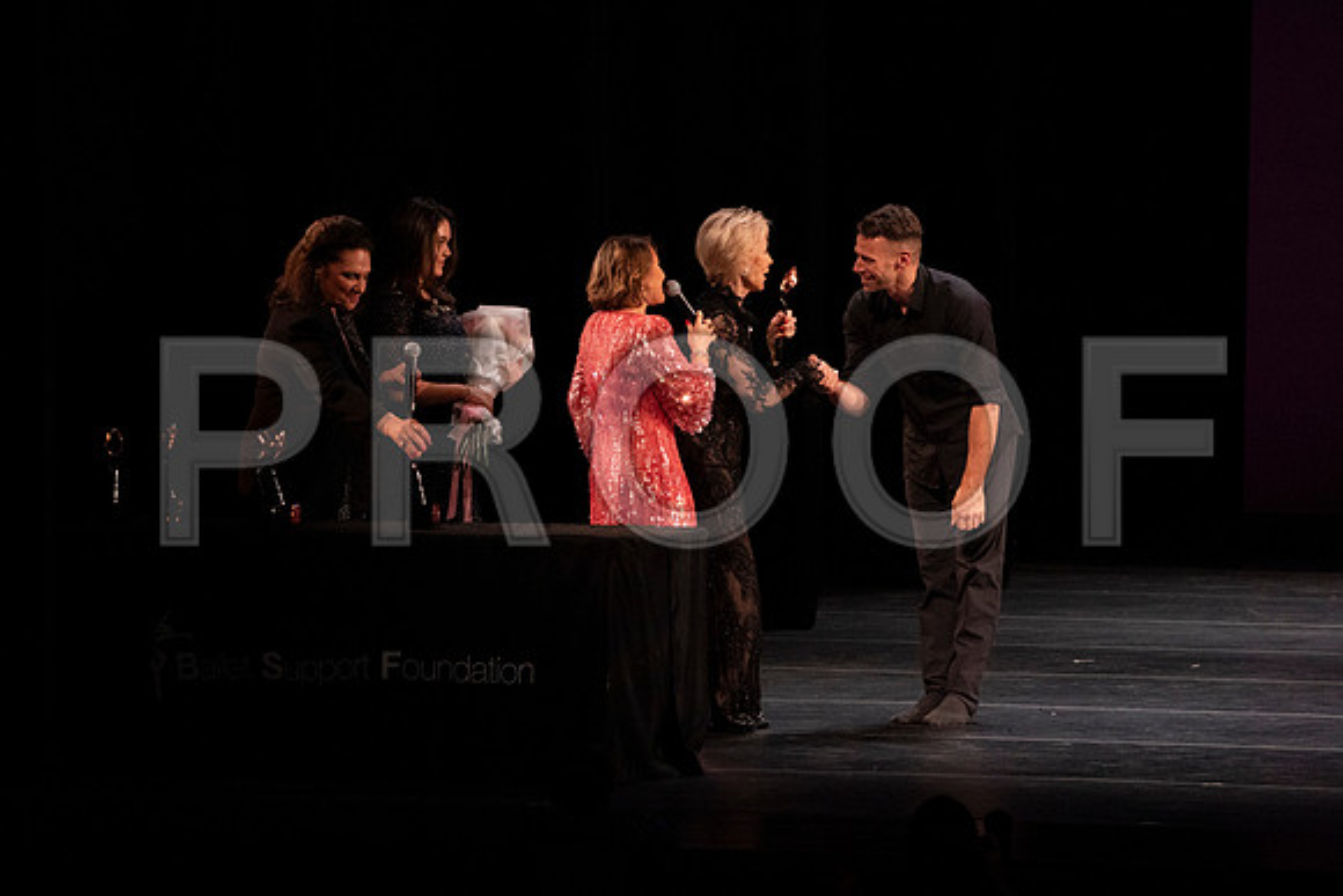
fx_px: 11306
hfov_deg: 6.8
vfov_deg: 4.5
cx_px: 672
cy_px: 448
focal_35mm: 303
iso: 12800
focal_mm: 303
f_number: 10
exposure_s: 1/320
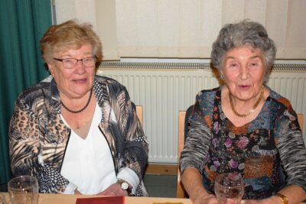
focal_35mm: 54
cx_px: 153
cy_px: 102
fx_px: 459
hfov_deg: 36.9
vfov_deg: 25.1
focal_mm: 36
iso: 3200
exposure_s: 1/60
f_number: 4.8
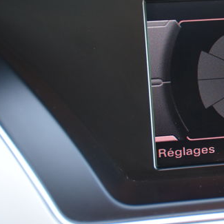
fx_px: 1091
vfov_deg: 11.7
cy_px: 86
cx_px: 315
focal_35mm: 149
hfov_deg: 11.3
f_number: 4.2
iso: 720
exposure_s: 1/60
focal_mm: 38
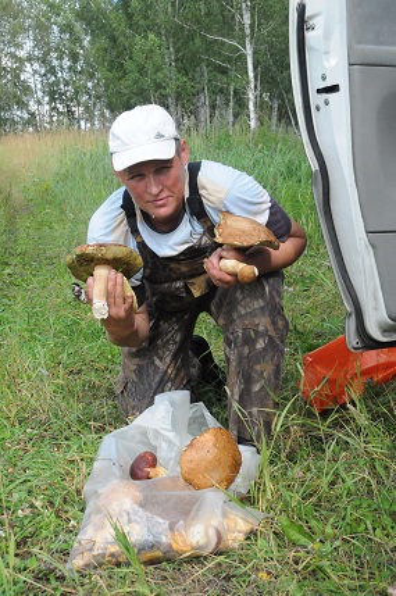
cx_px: 198
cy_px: 298
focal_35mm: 60
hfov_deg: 22.6
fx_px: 992
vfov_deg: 33.4
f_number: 13
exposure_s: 1/1600
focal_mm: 40
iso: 3200
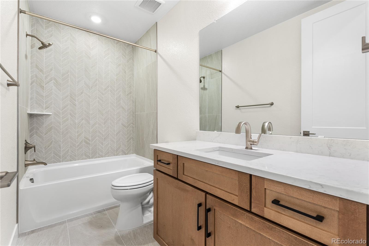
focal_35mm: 16
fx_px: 164
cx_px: 184
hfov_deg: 96.7
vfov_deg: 73.7
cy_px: 123
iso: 125
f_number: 8
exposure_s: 1/1.67
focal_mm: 16
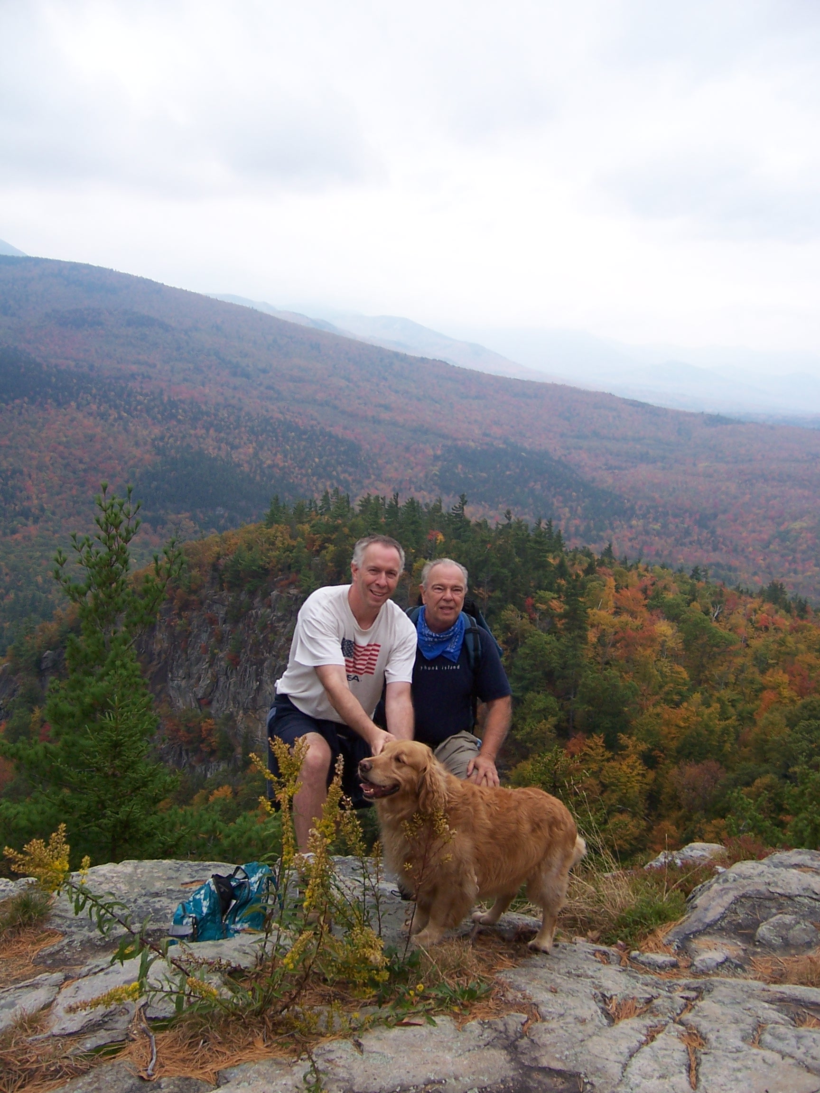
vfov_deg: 55.4
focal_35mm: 33
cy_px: 546
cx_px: 410
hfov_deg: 42.9
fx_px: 1042
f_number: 3.4
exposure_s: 1/350
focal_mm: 5.5
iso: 80
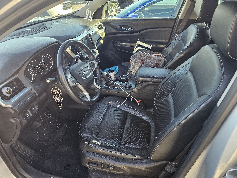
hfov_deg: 73.9
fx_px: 157
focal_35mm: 23
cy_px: 89
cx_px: 118
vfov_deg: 58.9
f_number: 1.7
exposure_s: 1/180
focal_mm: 6.3
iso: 160
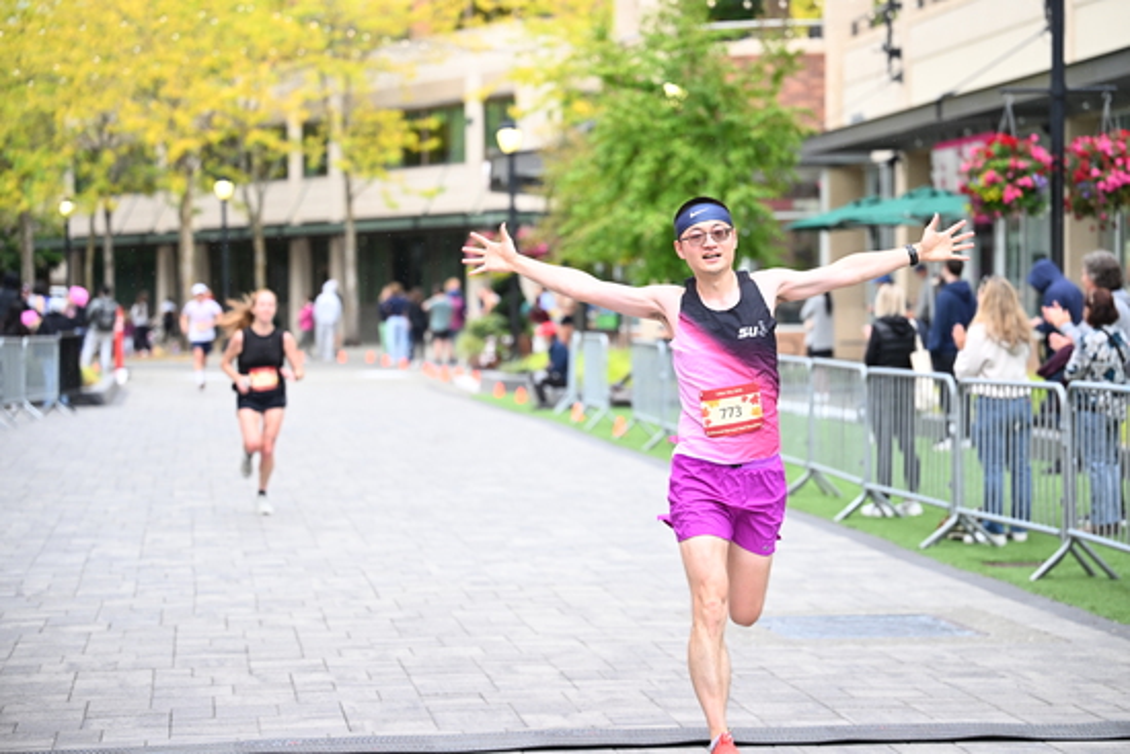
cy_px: 377
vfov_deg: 14.7
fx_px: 2920
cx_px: 565
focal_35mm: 93
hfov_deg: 21.9
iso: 1250
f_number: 2.8
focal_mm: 93
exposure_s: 1/1250
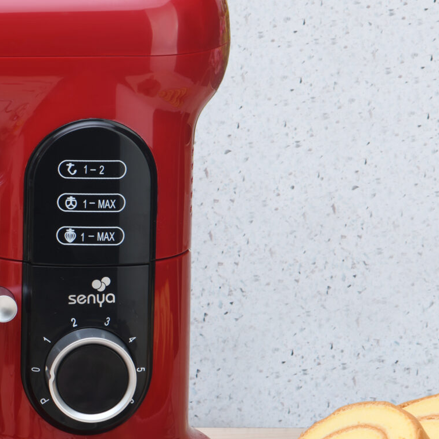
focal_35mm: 302
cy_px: 321
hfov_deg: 5.8
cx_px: -62
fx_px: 4333
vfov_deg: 5.8
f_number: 9
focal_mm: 105
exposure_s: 1/125
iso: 64
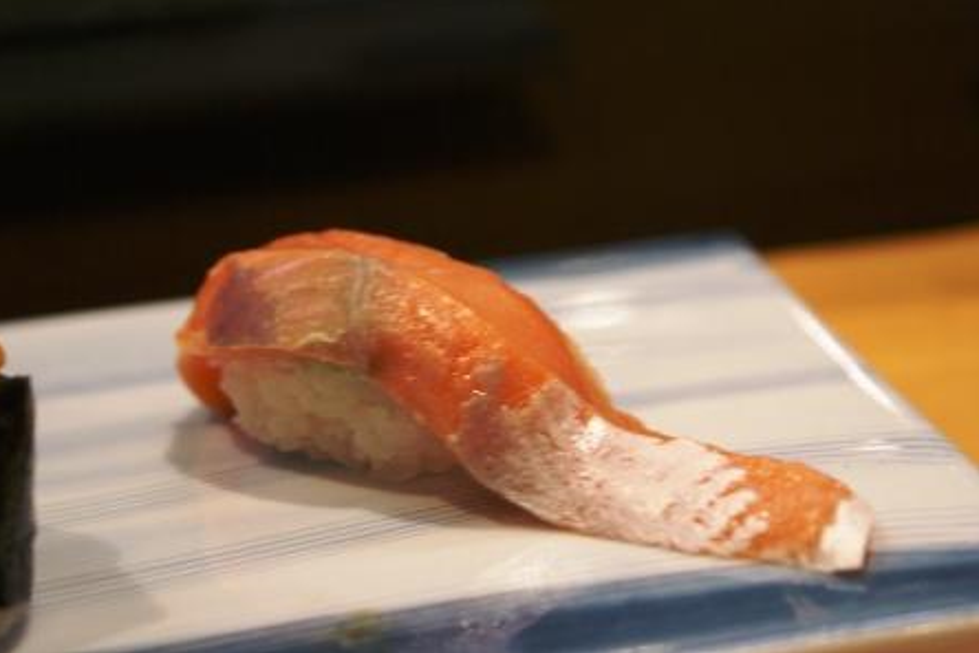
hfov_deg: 22.4
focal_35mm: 91
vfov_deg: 15.0
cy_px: 324
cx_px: 487
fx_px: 2475
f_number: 5.6
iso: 400
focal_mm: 60
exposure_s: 1/30
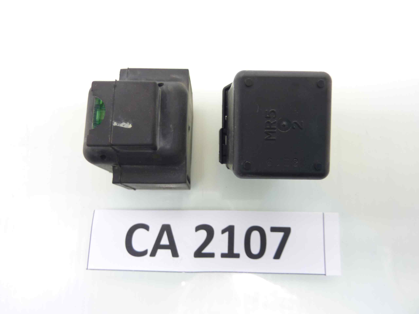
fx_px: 303
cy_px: 157
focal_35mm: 25
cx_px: 210
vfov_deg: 54.9
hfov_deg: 69.4
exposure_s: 1/8
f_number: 3.3
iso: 80
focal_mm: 4.1
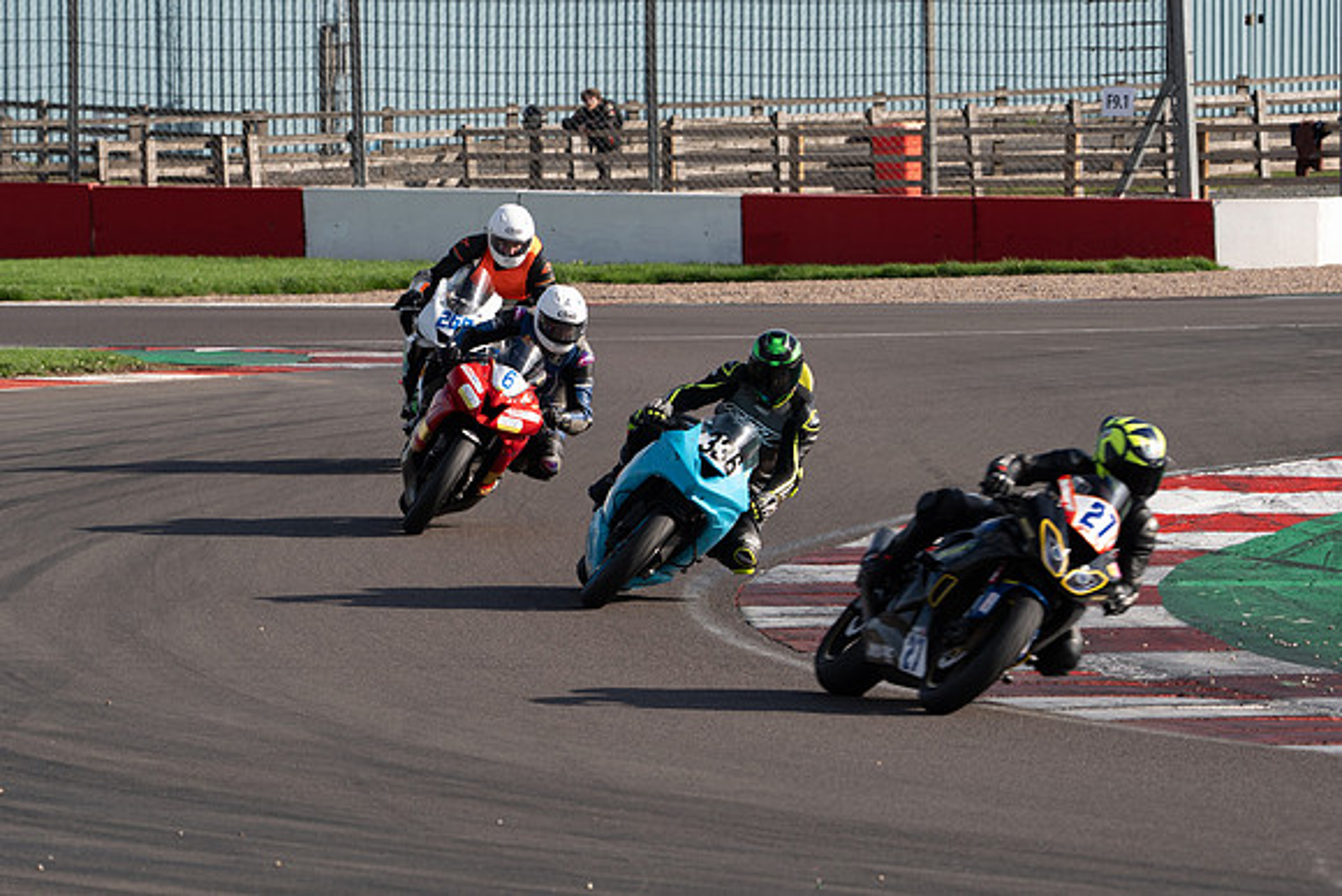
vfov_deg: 4.6
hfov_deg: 6.9
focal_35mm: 298
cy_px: 332
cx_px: 512
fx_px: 11121
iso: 200
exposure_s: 1/400
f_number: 8
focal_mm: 237
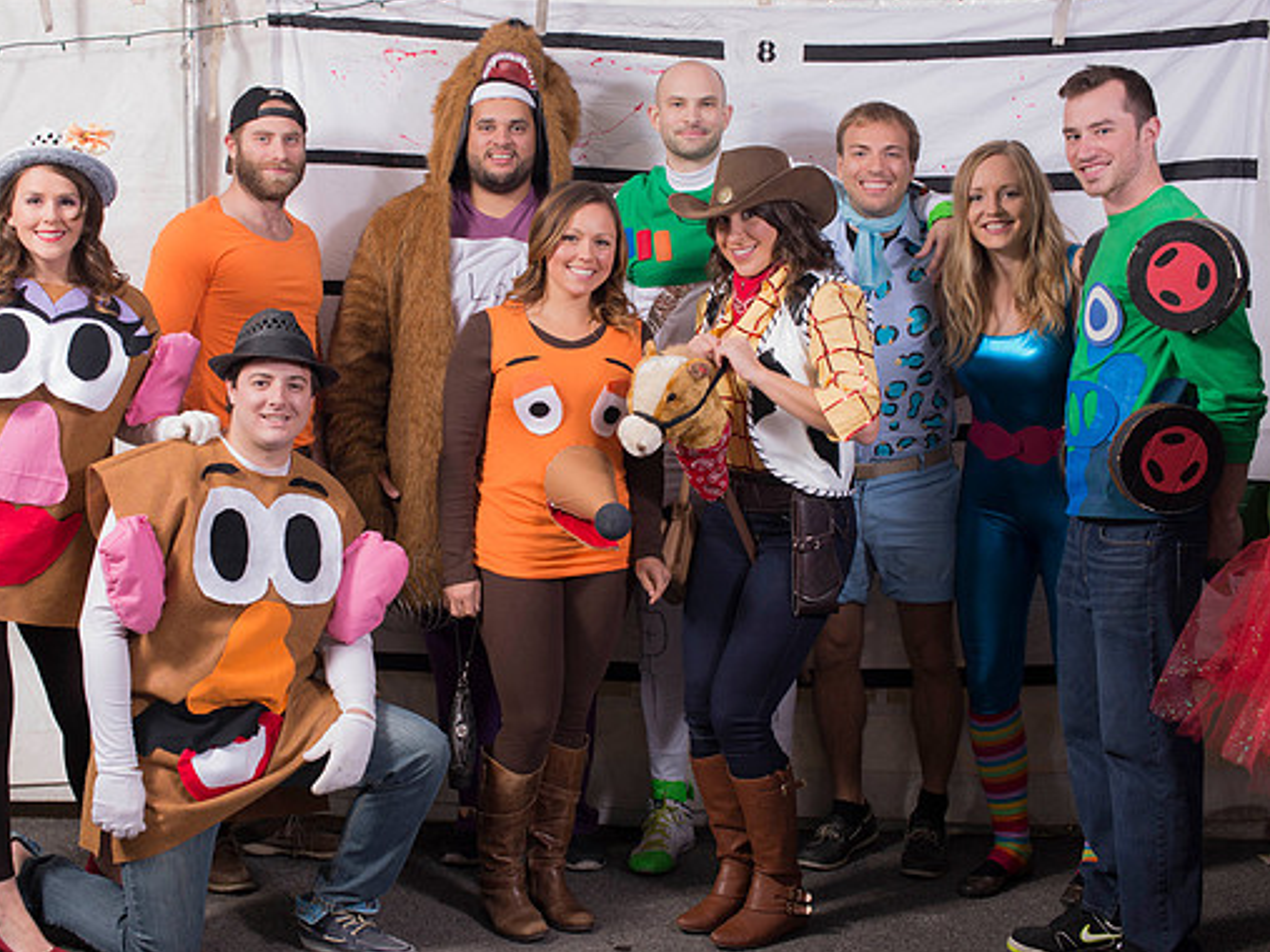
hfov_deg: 34.9
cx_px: 551
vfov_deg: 26.5
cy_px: 477
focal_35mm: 55
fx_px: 2017
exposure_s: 1/125
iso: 640
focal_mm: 50
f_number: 9
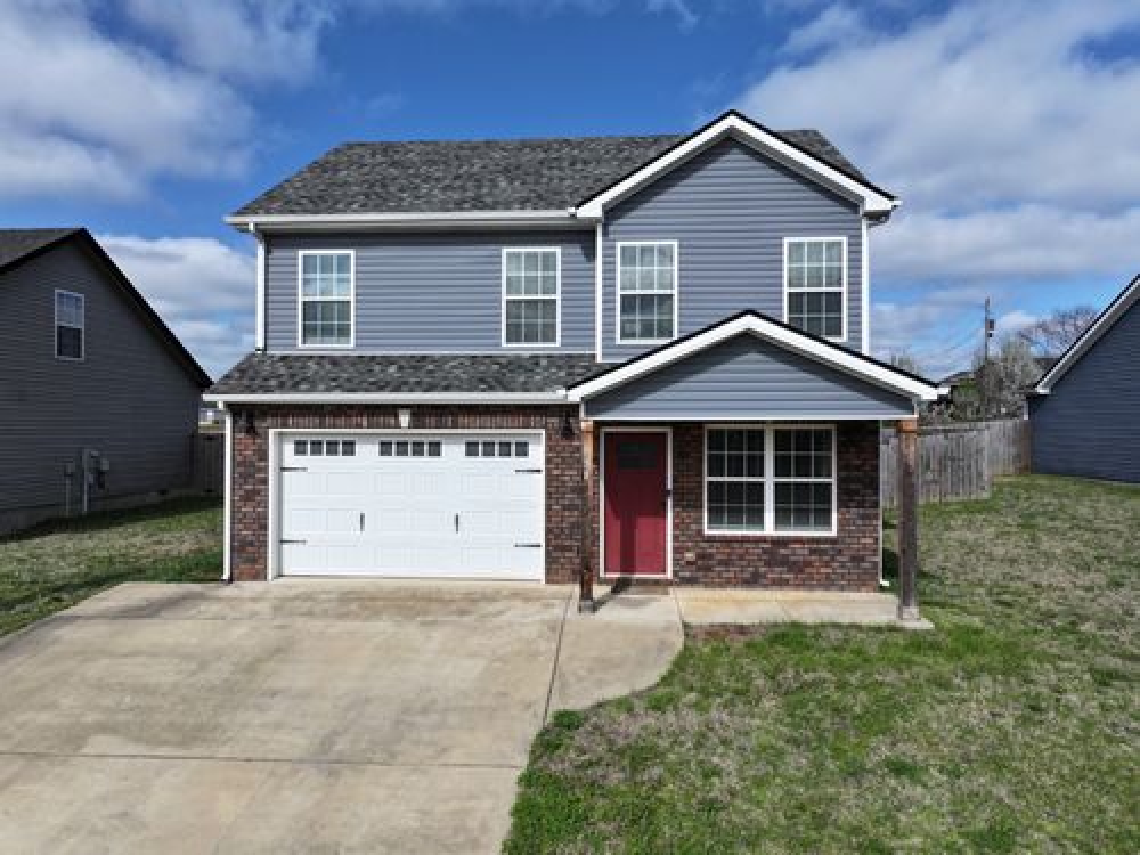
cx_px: 570
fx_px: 790
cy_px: 428
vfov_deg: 56.8
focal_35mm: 24
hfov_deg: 71.6
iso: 100
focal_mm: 12.29
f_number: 2.8
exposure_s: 1/2500
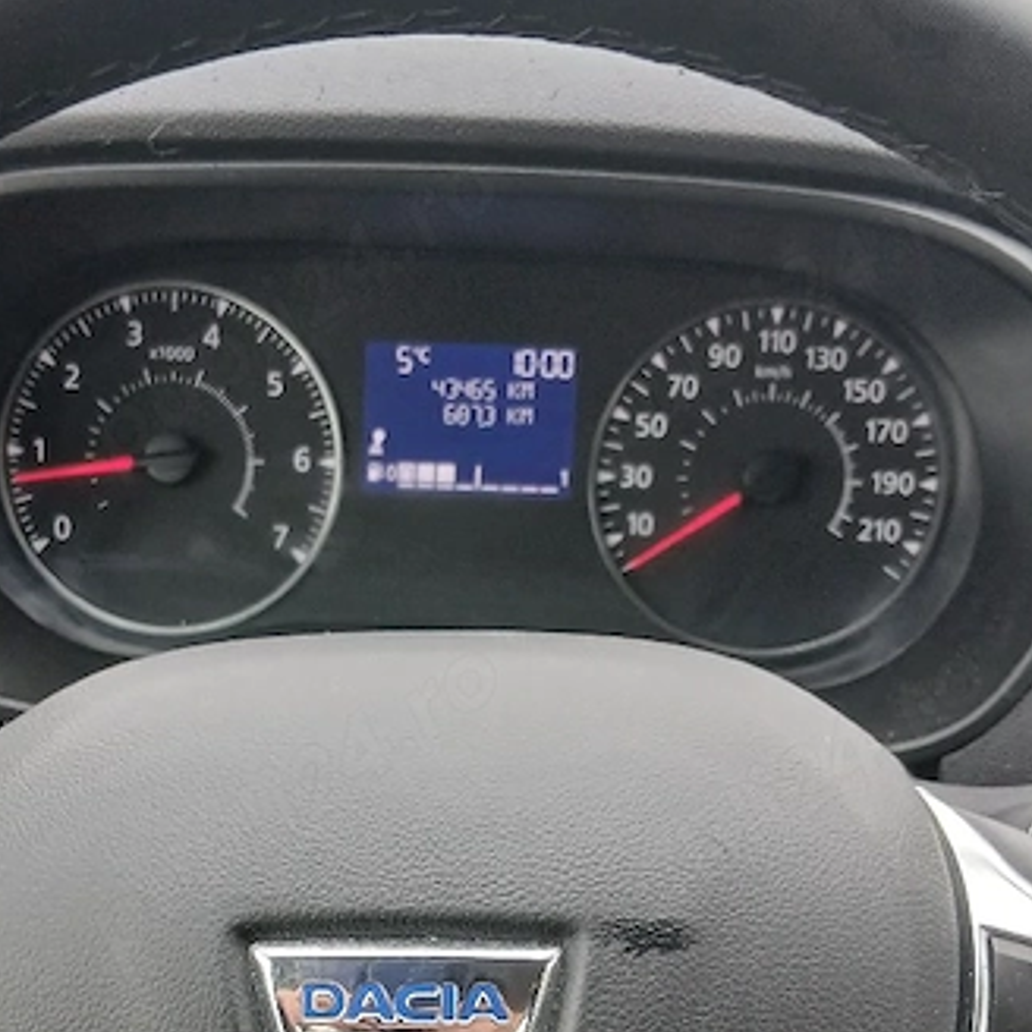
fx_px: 1889
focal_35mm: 56
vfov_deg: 29.6
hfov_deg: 30.5
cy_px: 878
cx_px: 418
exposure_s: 1/50.3
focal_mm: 3.98
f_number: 1.8
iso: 100
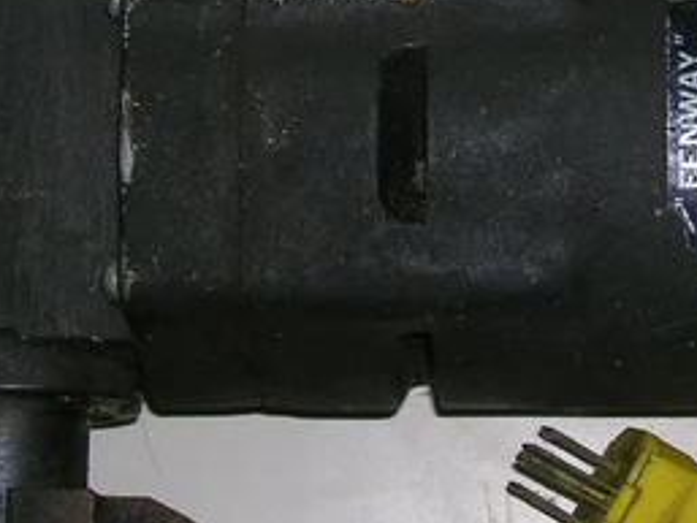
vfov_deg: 11.0
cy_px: 118
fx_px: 2699
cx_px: 540
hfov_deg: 14.6
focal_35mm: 134
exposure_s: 1/60.1
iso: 50
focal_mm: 7.7
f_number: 3.2
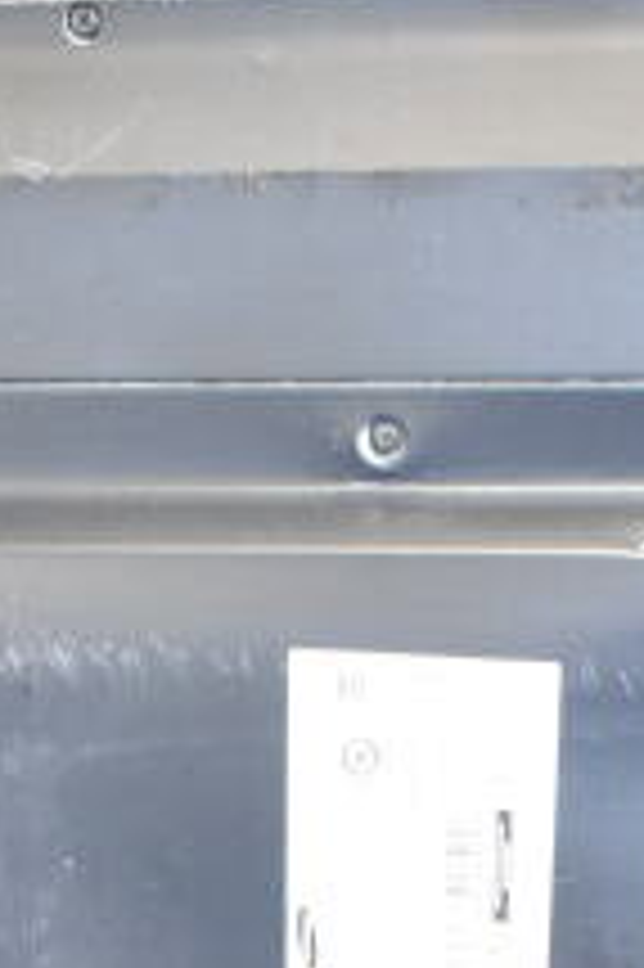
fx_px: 3091
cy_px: 1463
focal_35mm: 115
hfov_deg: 11.9
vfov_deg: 16.2
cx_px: 486
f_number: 3.5
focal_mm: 18
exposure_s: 1/30
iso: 1800
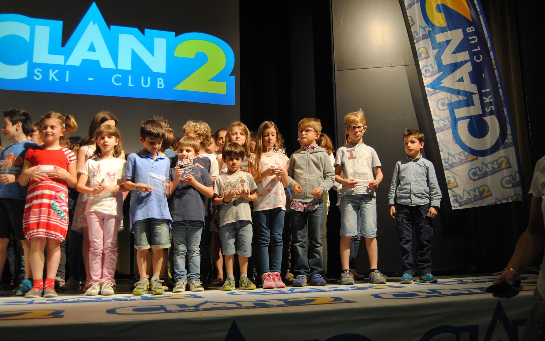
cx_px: 274
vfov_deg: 35.8
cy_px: 178
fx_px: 527
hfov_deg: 54.6
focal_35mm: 36
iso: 250
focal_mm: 23
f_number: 3.8
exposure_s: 1/30
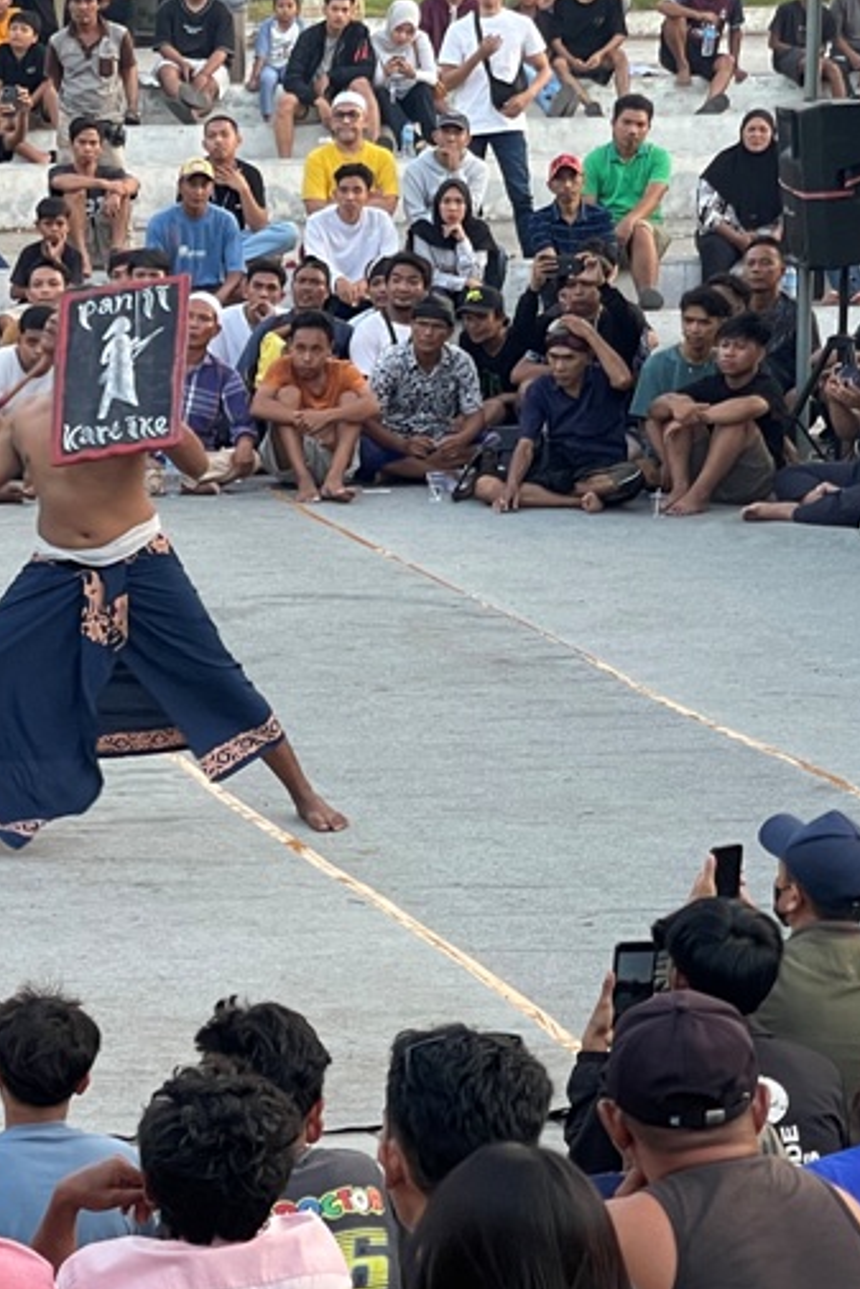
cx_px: -189
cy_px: 643
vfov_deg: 15.2
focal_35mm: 135
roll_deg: +0.4
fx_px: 4834
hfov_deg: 10.0
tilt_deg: -10.2
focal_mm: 7.5
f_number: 2.2
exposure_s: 1/99
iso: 64
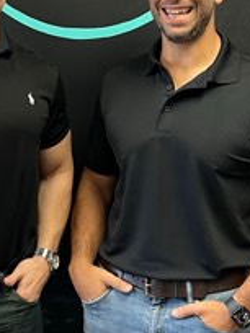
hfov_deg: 16.6
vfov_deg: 22.0
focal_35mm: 89
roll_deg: -1.1
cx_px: 110
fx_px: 857
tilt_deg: -5.0
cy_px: 137
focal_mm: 5.7
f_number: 1.5
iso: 125
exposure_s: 1/60
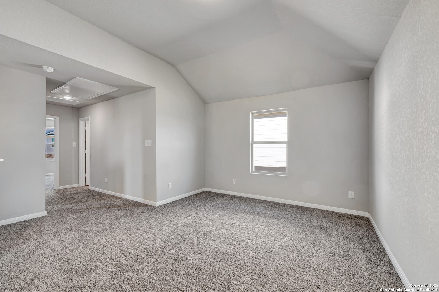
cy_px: 146
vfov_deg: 81.2
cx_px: 220
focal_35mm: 14
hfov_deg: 104.3
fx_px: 171
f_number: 9
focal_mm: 14
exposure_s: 1/1.25
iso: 100
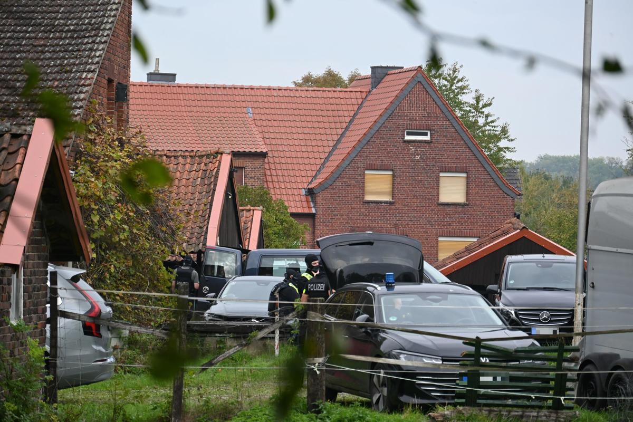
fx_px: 2769
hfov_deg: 13.0
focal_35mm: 158
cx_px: 316
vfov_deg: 8.7
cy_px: 211
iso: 200
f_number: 6
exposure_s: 1/250
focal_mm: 105
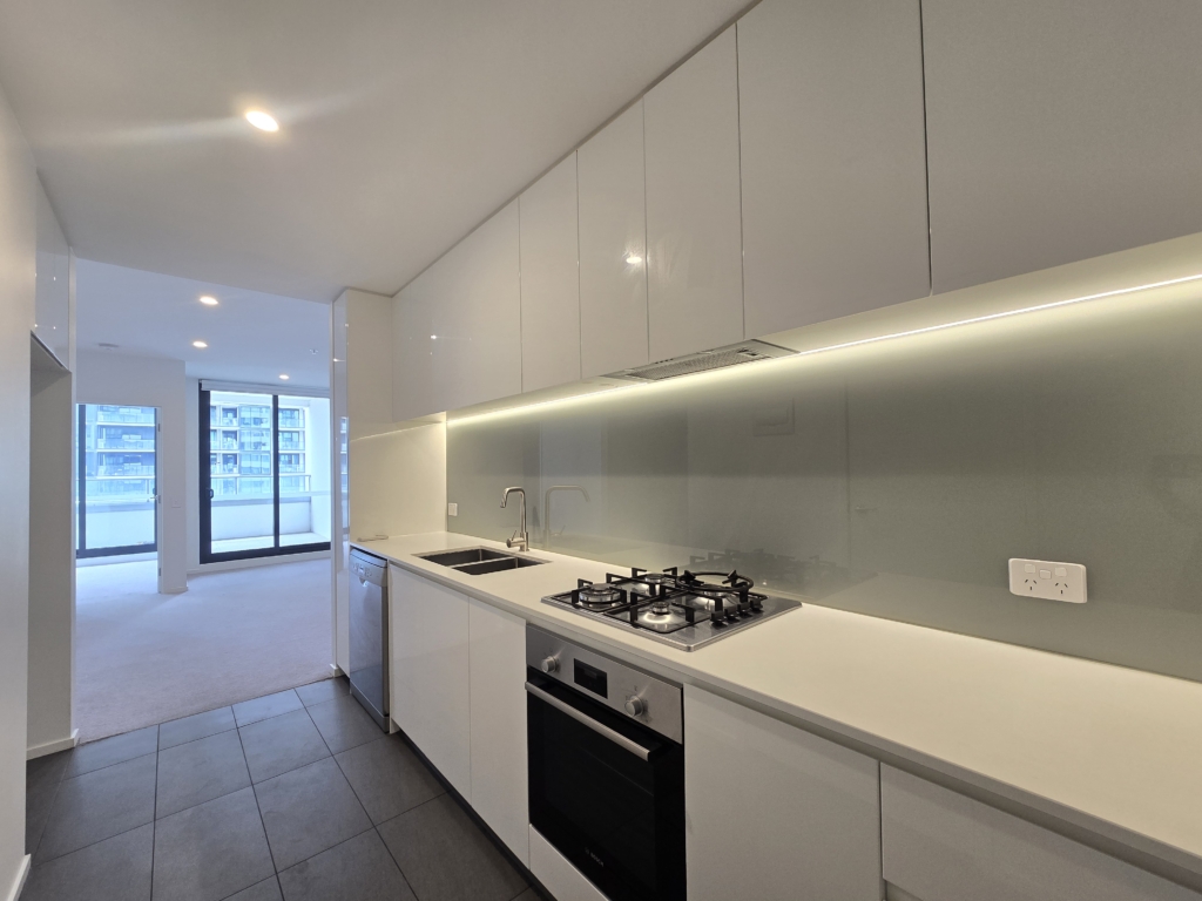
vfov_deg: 89.9
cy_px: 450
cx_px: 601
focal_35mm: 13
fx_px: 451
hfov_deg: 106.2
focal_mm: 2.2
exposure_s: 1/50
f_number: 2.2
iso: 80
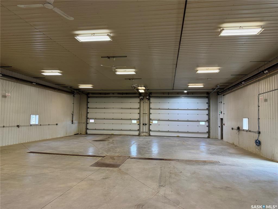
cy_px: 104
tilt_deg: +3.2
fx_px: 193
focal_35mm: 24
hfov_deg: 71.6
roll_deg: -2.1
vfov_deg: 56.8
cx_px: 139
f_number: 1.78
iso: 200
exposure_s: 1/180
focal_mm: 6.76
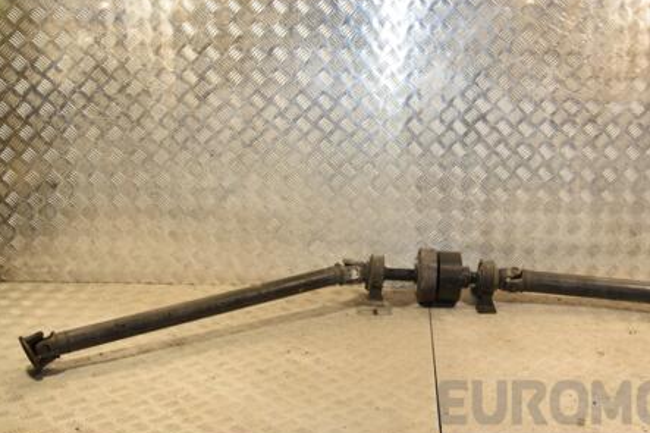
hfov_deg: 45.3
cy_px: 207
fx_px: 770
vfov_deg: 31.4
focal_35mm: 43
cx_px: 411
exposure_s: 1/200
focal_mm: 21
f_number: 7.1
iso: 800
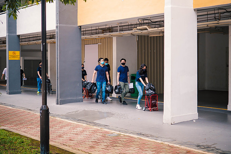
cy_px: 73
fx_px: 387
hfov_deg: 33.2
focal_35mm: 60
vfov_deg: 22.5
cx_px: 115
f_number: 1.7
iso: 200
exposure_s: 1/640
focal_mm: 24
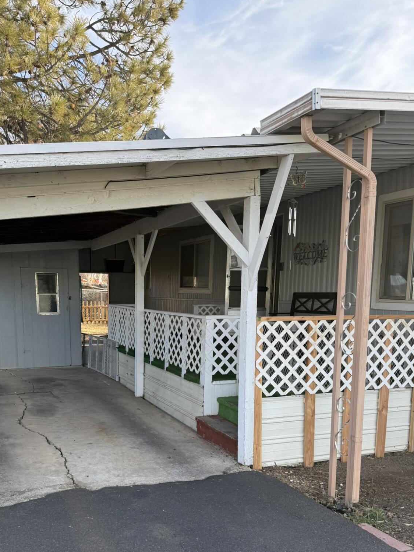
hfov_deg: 43.8
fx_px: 510
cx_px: 151
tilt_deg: -7.5
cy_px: 360
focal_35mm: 32
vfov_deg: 55.8
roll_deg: -1.2
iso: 100
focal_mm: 6.76
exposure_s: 1/1139
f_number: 1.78
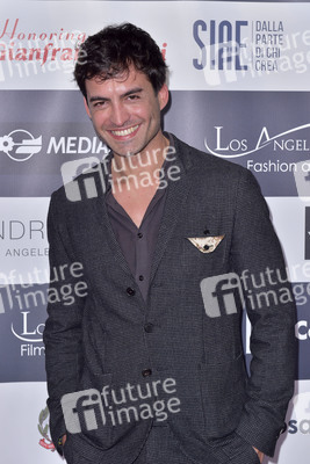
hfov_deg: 19.5
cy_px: 232
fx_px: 903
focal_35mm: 70
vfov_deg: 28.8
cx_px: 155
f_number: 6.3
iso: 500
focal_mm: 70
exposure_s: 1/320
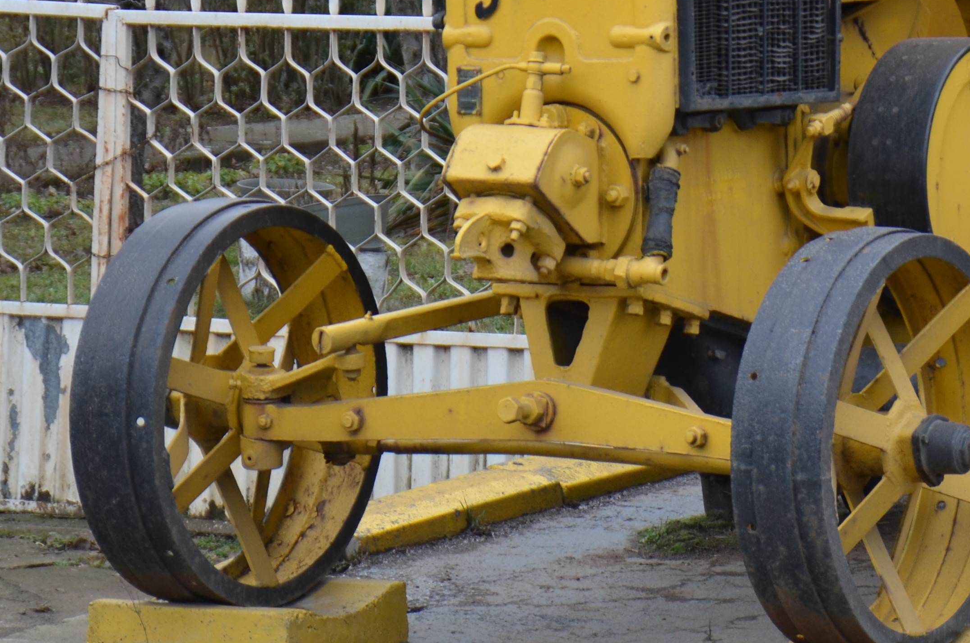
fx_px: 6105
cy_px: 102
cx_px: 837
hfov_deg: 9.1
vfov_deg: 6.0
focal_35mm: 227
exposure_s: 1/250
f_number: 5
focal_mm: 66
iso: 320
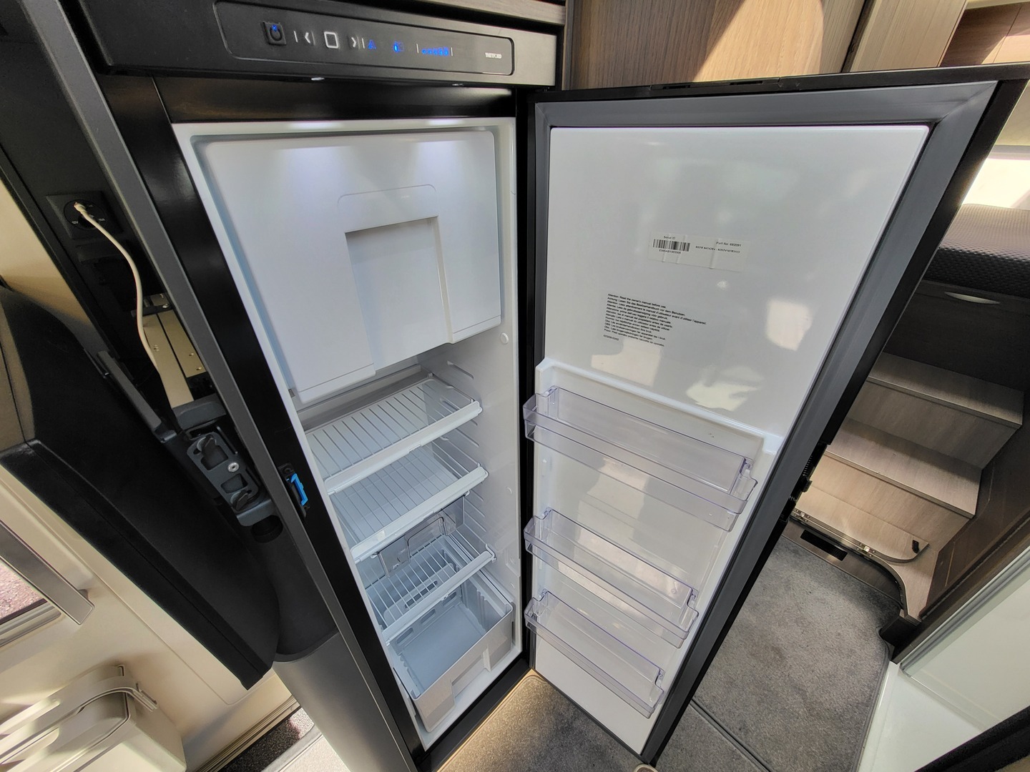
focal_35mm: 13
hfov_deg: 106.2
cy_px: 386
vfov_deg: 89.9
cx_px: 515
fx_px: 387
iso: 50
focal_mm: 1.74
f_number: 2.2
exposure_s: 1/50
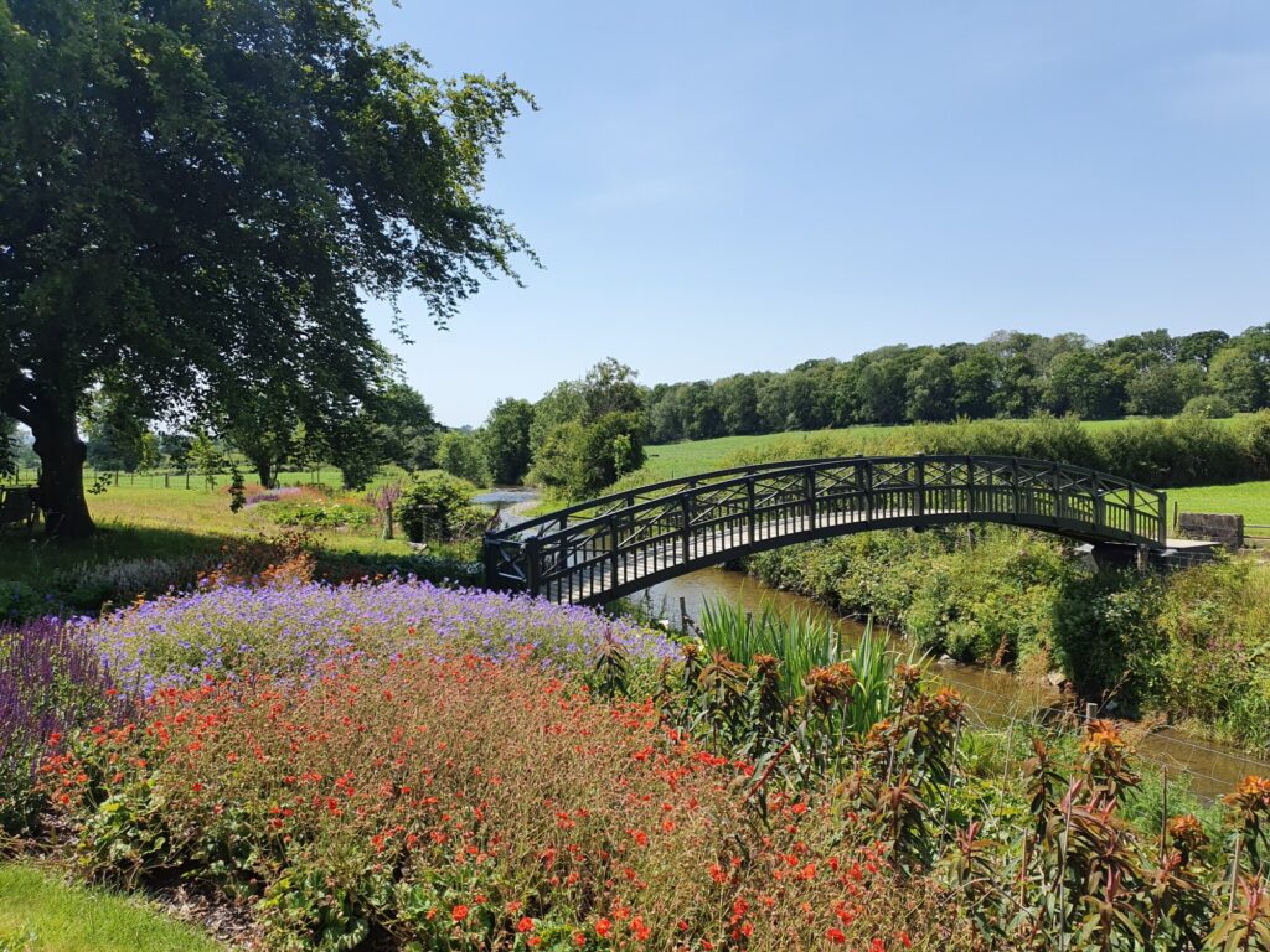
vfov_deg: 53.1
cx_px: 635
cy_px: 476
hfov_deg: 67.3
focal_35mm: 26
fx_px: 954
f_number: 2.4
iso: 50
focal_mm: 4.32
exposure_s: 1/3144
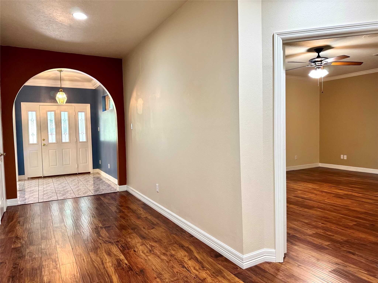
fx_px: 262
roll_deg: +1.6
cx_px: 189
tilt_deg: -3.0
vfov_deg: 56.8
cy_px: 142
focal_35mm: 24
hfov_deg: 71.6
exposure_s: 1/60
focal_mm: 6.76
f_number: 1.78
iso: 200
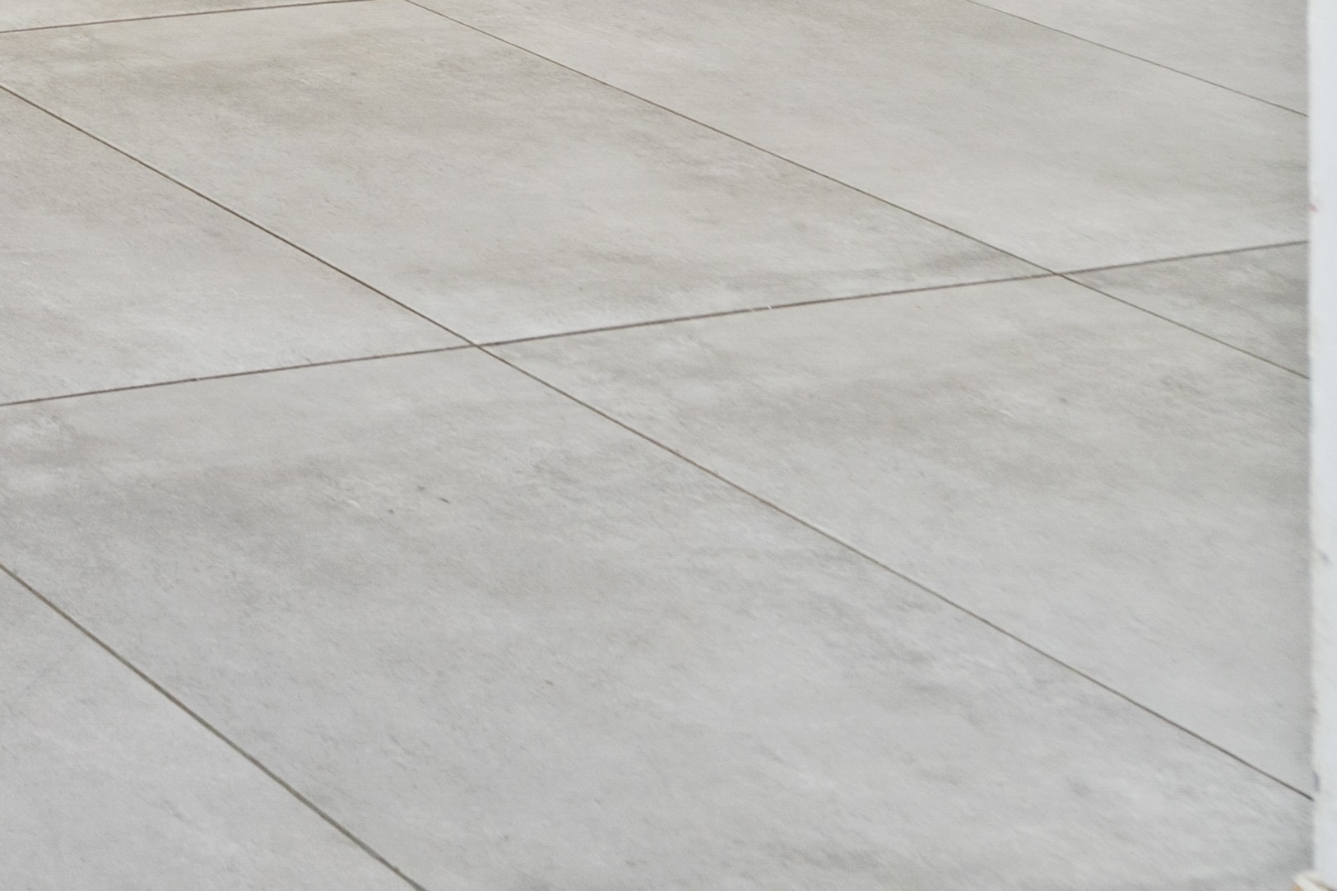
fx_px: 2562
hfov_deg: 17.4
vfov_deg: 15.0
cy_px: -1018
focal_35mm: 69
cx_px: -1525
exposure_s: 1/4
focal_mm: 16
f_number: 8
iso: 200
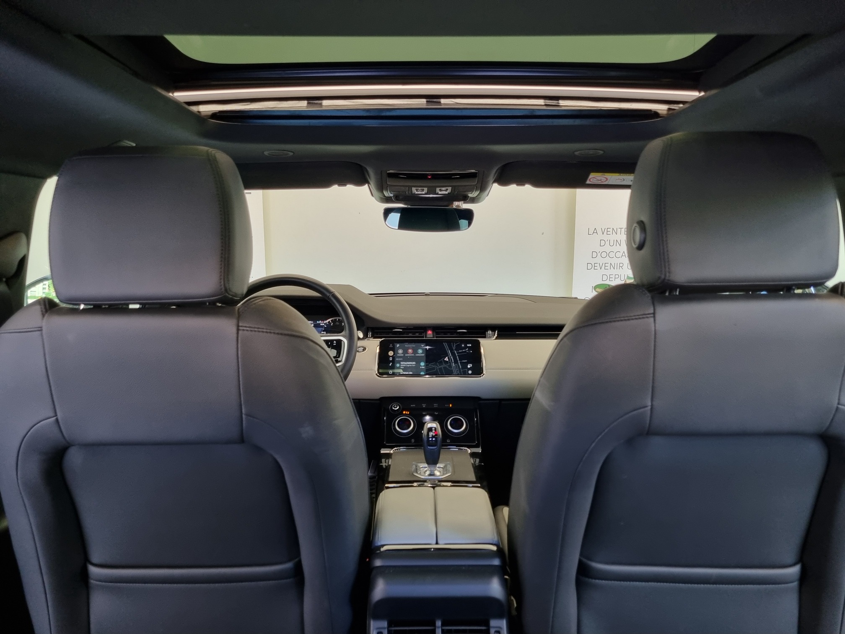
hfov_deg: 67.3
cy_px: 317
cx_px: 422
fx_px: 635
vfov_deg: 53.1
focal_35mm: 26
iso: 200
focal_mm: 5.4
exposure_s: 1/50
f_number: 1.8
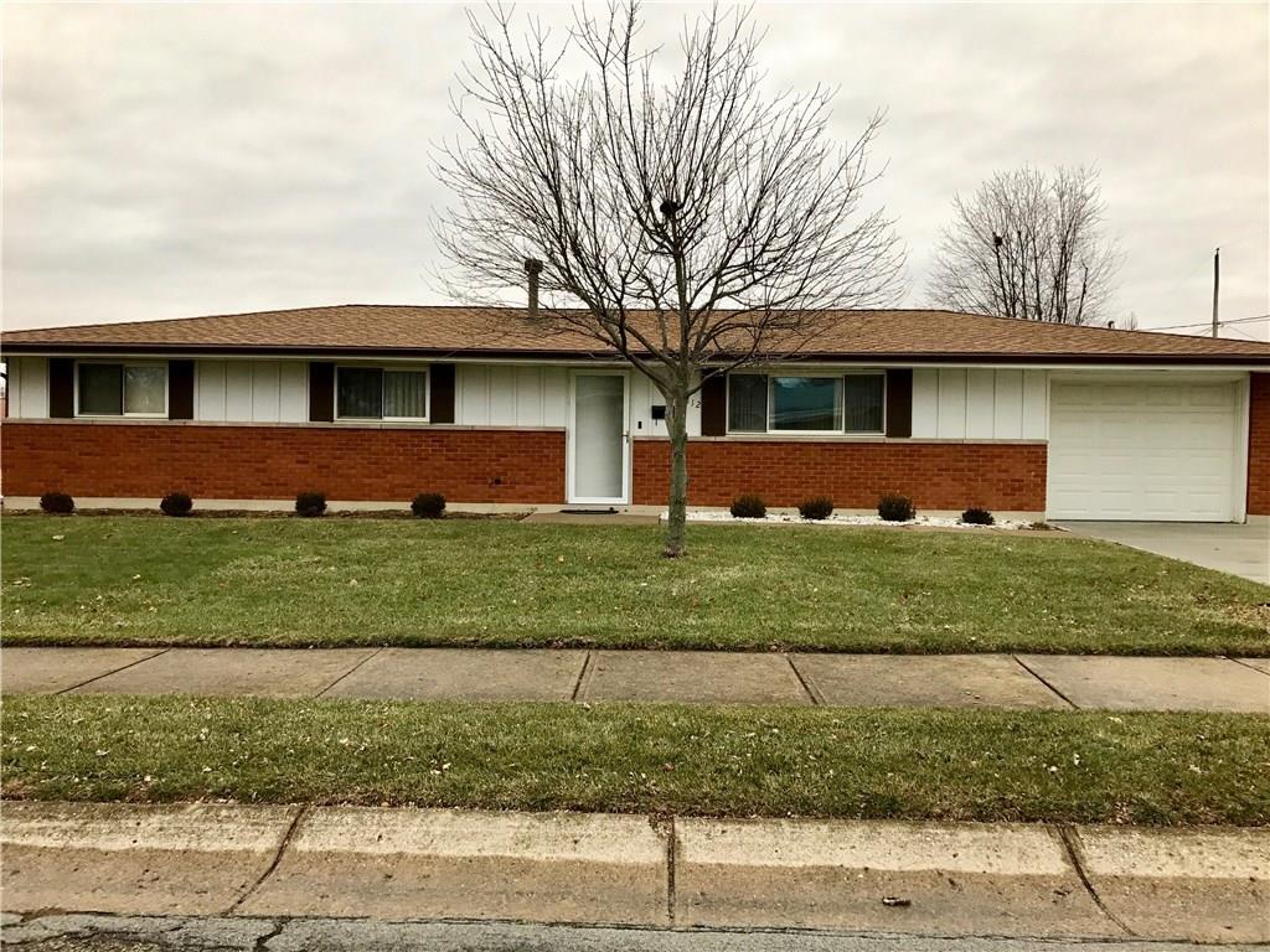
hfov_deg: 63.4
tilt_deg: +0.2
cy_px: 476
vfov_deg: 49.7
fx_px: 1027
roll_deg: -1.8
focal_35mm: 28
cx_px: 635
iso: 32
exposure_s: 1/100
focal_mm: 3.99
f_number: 1.8
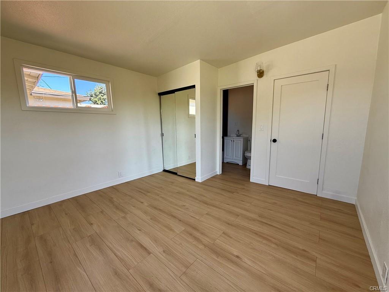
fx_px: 157
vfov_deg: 85.7
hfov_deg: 102.1
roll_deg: +0.6
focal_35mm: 14
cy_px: 146
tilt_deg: -7.8
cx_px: 194
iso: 64
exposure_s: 1/135
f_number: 2.2
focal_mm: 2.22
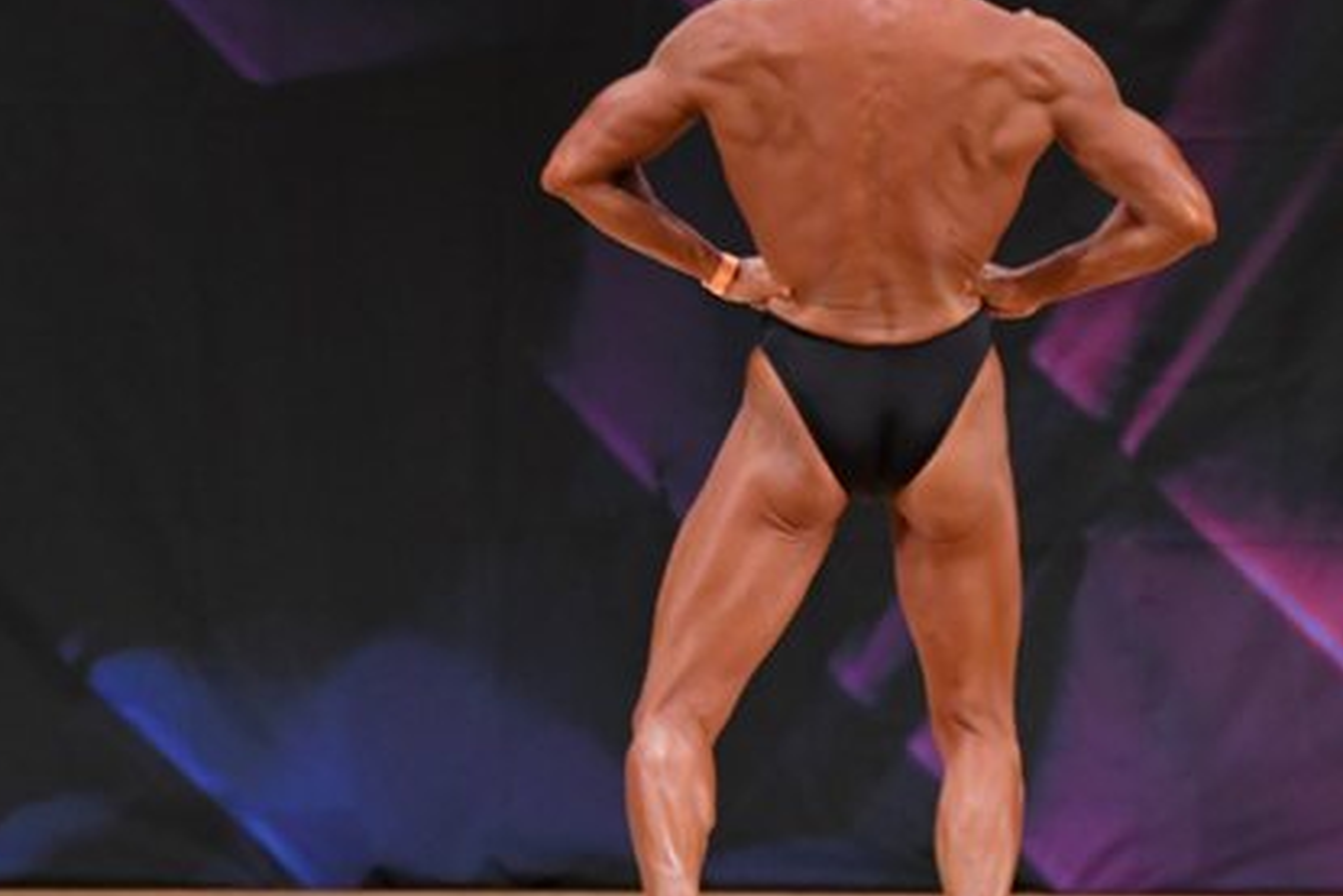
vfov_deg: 2.9
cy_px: 395
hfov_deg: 4.3
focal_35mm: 476
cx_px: 943
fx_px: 17763
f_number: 5.6
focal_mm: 170
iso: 3200
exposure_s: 1/400
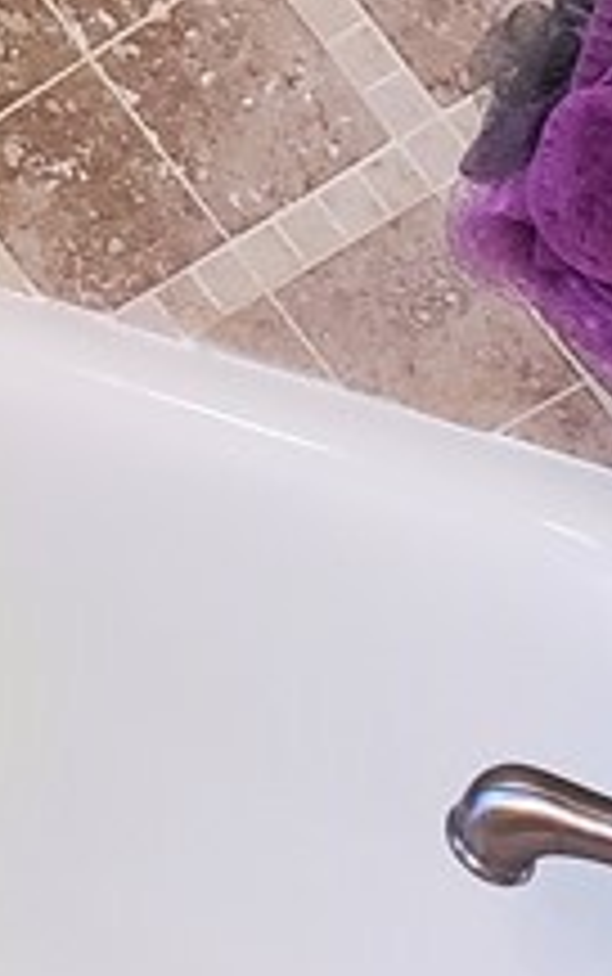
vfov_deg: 14.0
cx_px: -248
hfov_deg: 9.9
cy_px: -873
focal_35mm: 130
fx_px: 3462
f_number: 2.4
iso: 250
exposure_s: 1/39
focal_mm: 4.3
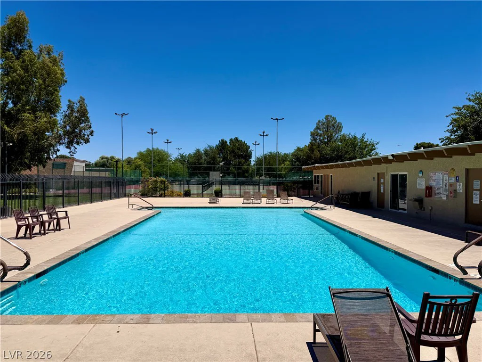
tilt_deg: -1.4
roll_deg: +0.7
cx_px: 241
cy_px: 181
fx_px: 334
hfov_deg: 71.6
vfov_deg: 56.8
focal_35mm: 24
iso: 80
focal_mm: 6.76
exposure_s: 1/10309
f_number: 1.78
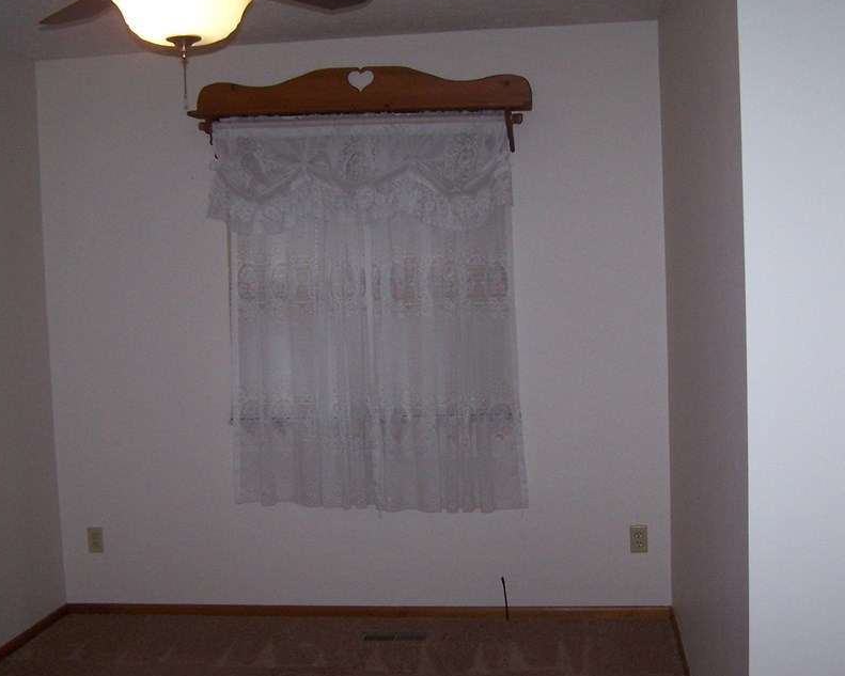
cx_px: 435
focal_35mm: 48
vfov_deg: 31.4
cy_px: 359
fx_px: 1201
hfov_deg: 38.8
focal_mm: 6.3
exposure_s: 1/60
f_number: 2.8
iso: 140
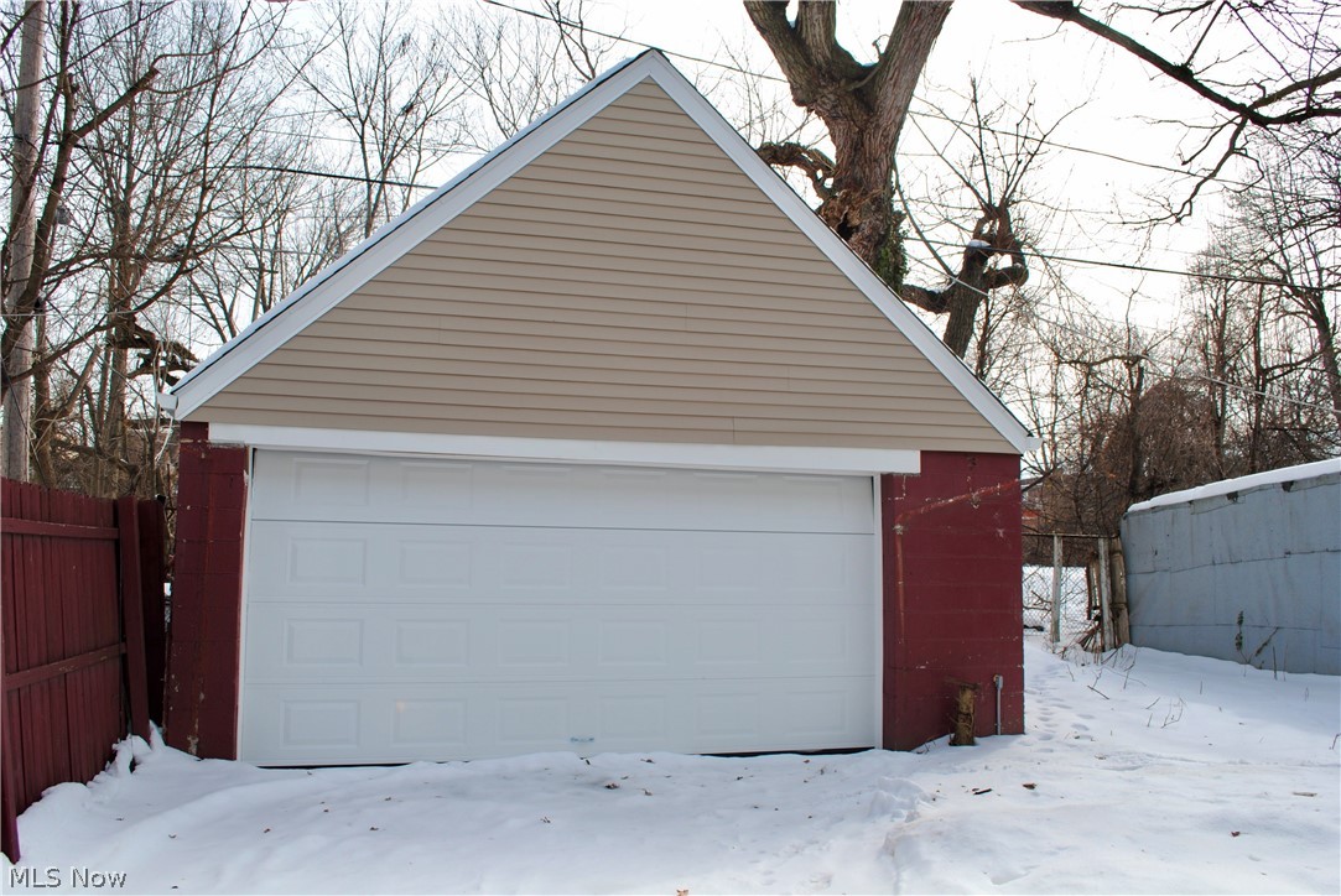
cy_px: 448
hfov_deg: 61.9
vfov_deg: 43.7
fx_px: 1118
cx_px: 670
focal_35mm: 30
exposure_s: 1/200
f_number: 9
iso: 100
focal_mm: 20
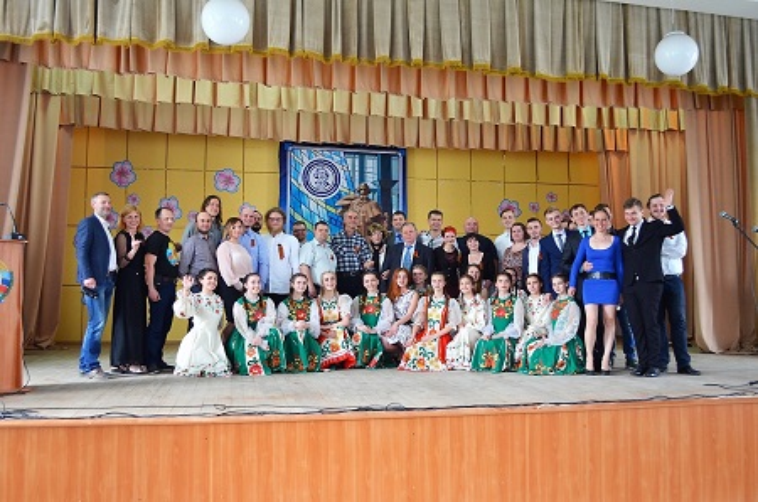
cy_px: 251
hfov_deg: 57.3
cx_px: 379
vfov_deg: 39.8
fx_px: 693
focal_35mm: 33
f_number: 4
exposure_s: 1/60
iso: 800
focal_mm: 22
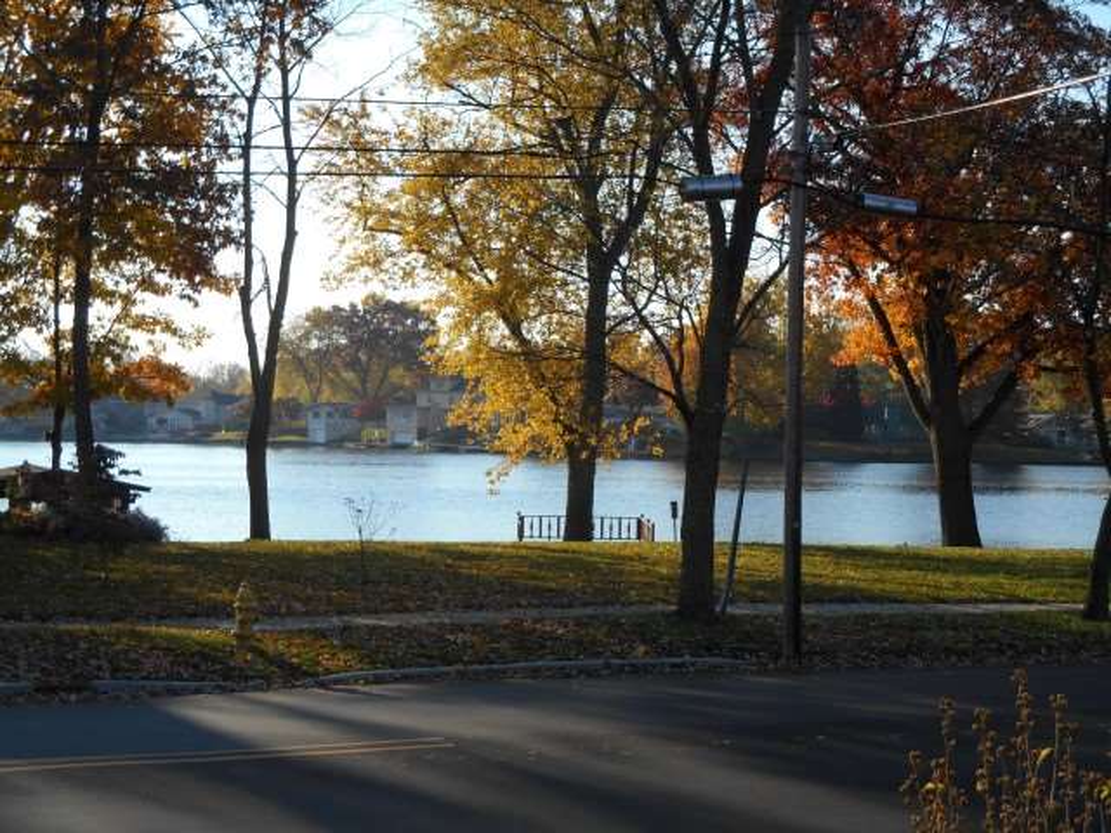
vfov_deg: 24.0
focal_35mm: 61
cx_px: 556
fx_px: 1958
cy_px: 416
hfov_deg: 31.7
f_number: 4.4
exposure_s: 1/400
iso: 80
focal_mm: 10.9
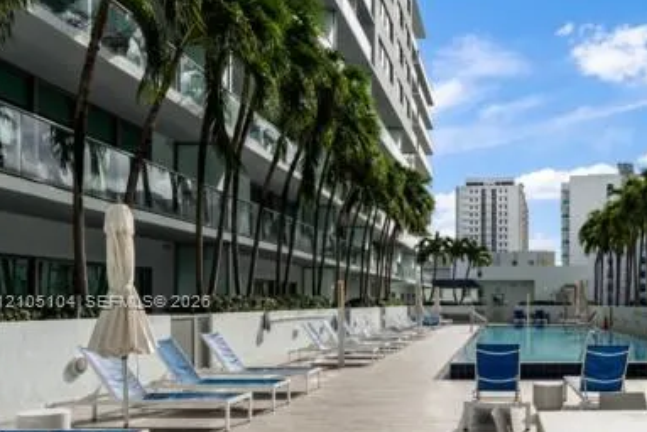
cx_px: 519
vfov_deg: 42.4
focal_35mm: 30
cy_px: 302
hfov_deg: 56.8
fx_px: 546
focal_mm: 18.2
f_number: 11
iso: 200
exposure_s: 1/250
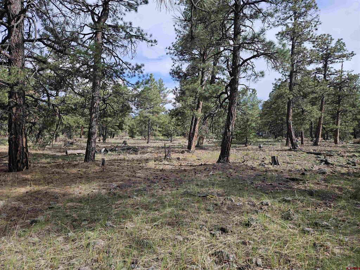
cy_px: 135
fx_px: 239
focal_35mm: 23
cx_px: 180
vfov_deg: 58.9
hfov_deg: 73.9
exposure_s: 1/1354
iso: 25
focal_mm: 5.4
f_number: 1.8
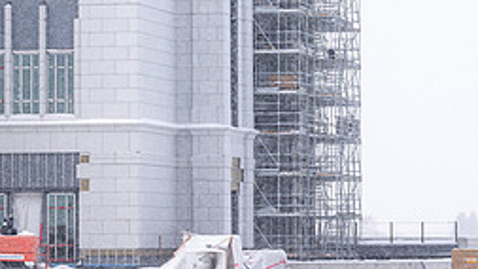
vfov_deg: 4.3
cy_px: -61
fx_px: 3560
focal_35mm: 281
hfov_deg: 7.7
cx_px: 131
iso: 100
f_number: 10
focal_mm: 110
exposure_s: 1/250
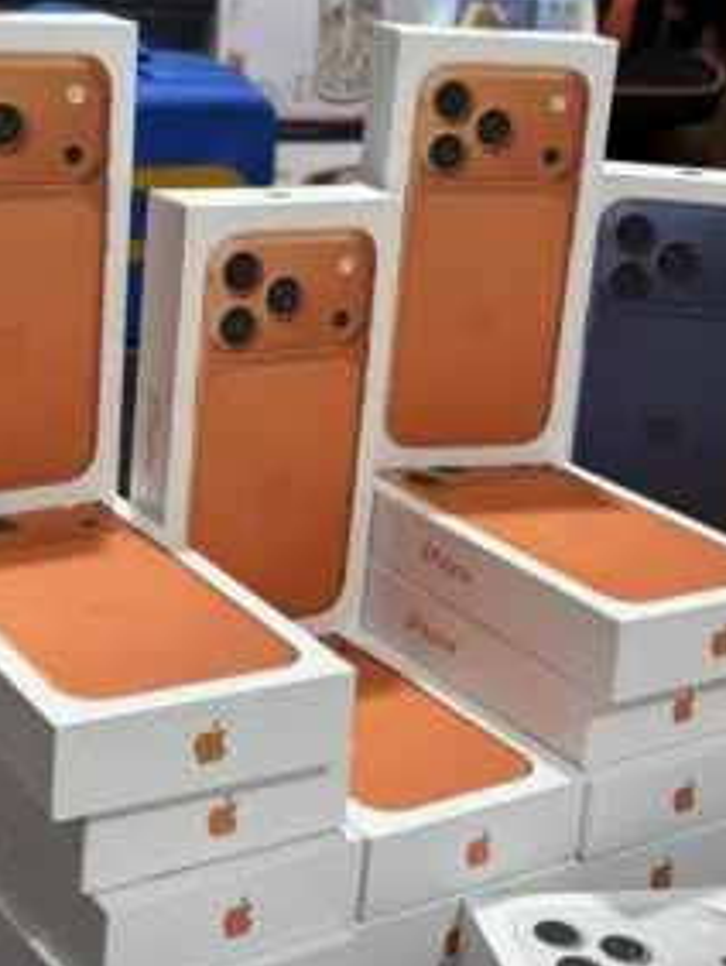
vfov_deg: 28.5
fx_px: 1899
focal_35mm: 68
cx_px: 339
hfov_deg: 21.6
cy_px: 377
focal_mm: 6.76
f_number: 1.78
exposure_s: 1/121
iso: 50
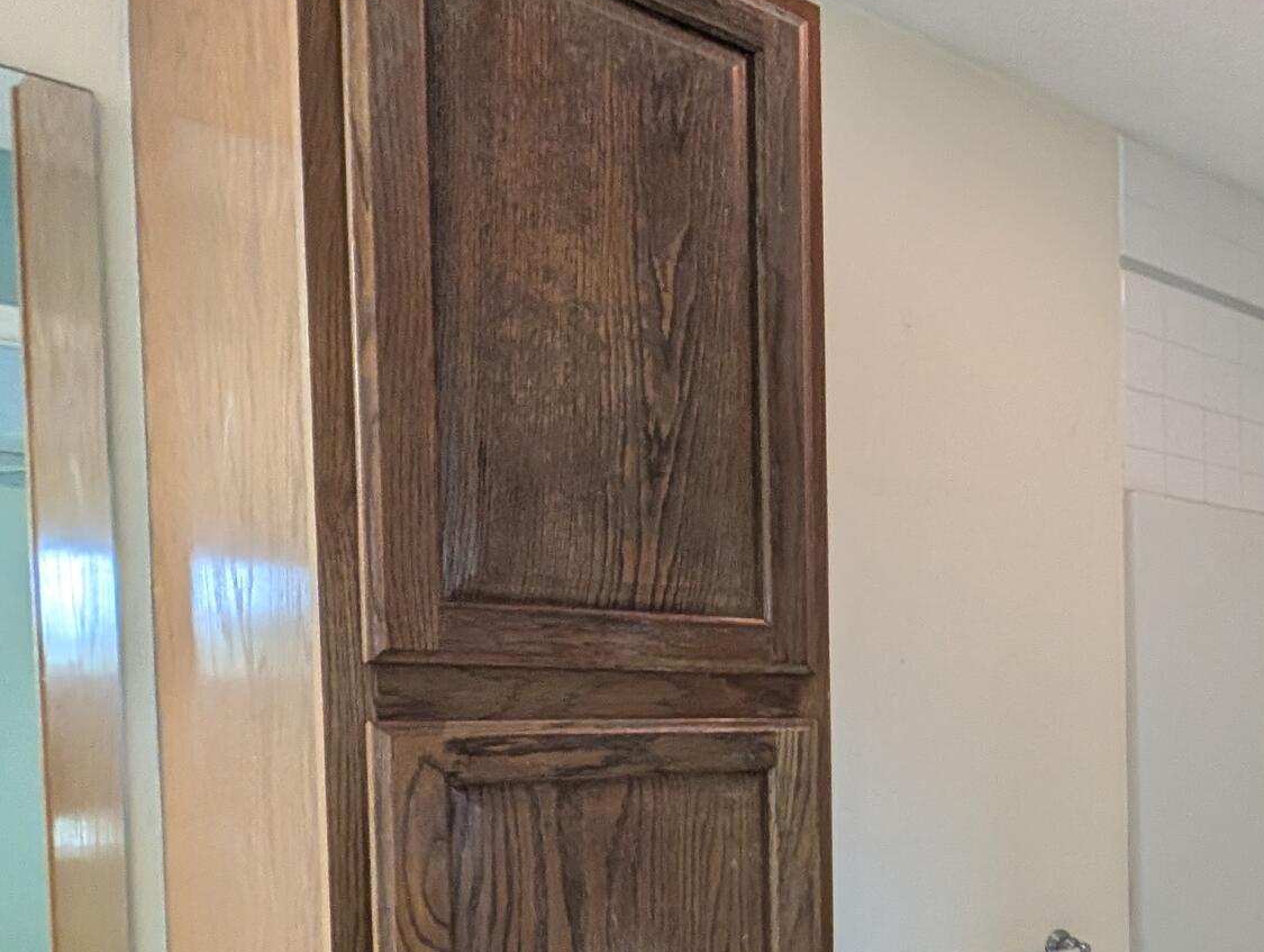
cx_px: 1398
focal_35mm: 32
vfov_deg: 42.2
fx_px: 1170
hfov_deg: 43.5
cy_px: 771
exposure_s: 1/120
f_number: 1.7
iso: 305
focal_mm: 2.02
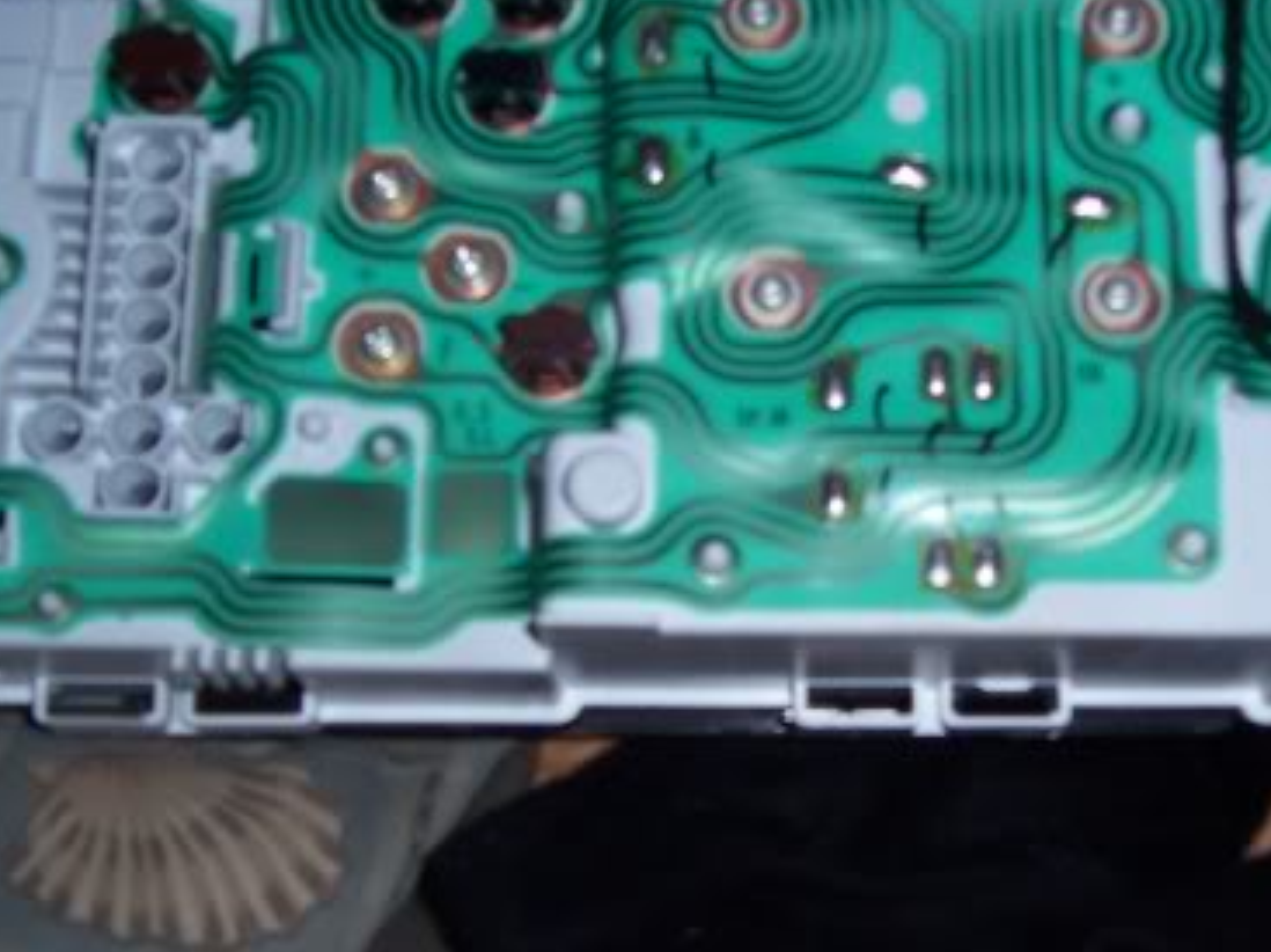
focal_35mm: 63
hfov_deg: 30.3
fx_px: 2312
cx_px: 917
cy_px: 511
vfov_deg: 23.3
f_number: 3
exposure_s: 1/60
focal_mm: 6
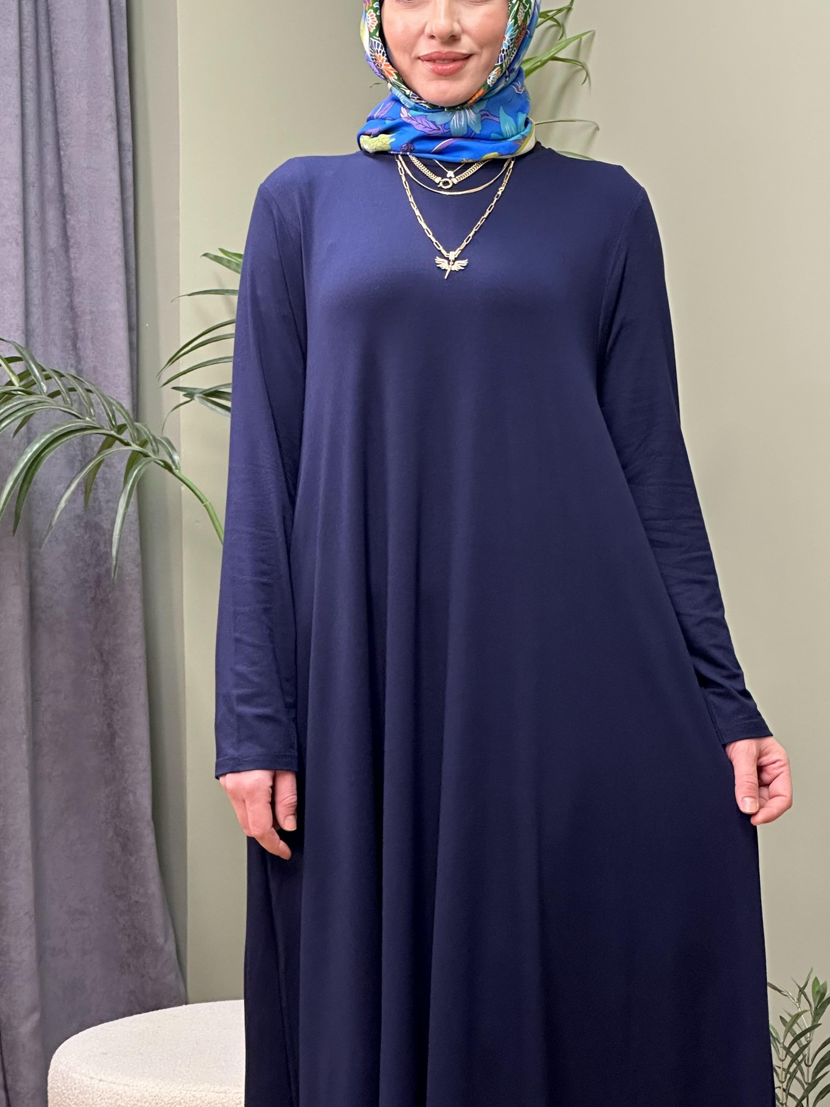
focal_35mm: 92
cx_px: 452
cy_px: 451
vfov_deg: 21.3
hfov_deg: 16.1
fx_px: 2941
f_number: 2.8
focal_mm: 9
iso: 200
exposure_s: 1/50
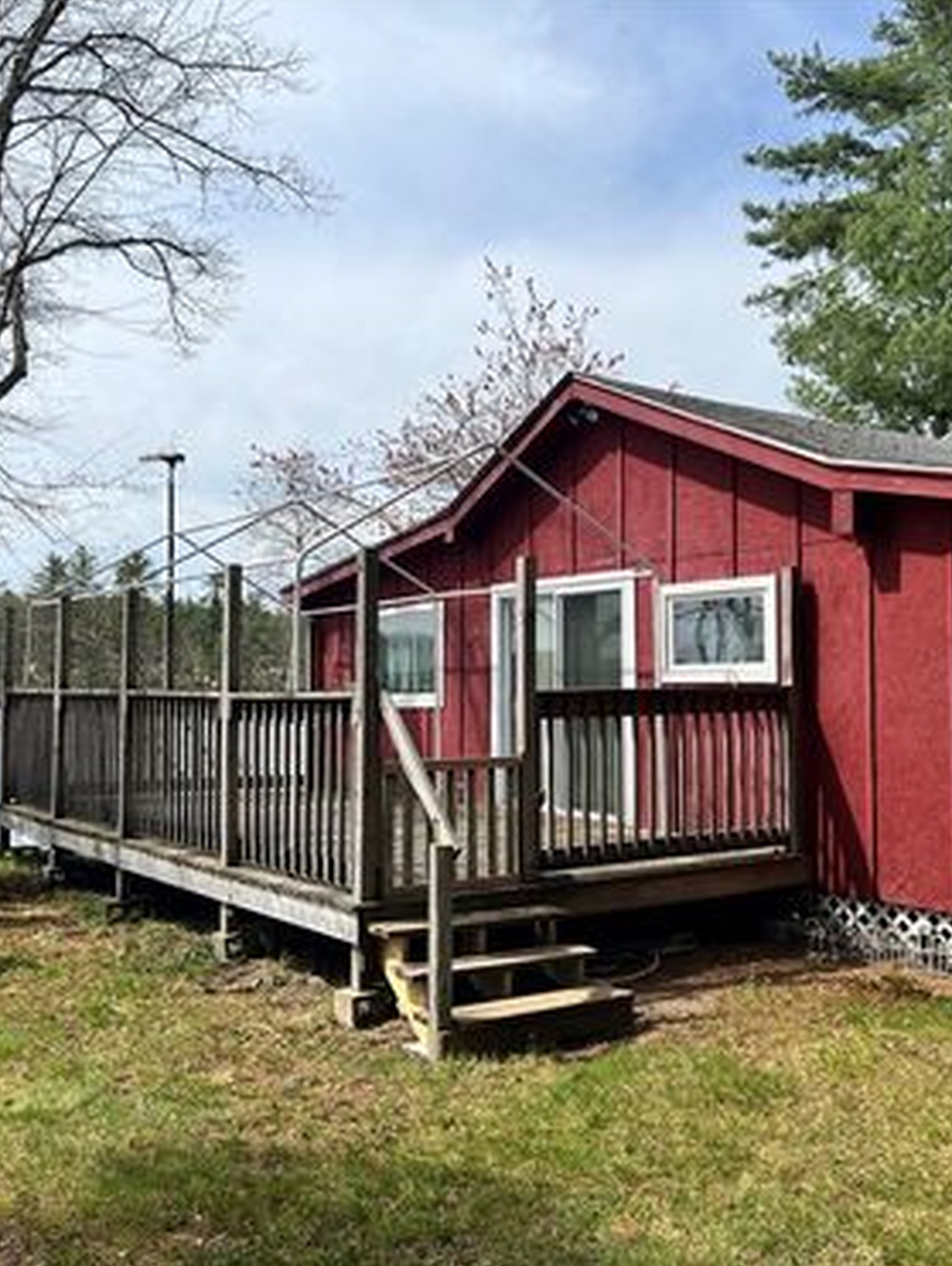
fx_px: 1281
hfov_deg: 40.7
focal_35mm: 35
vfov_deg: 52.6
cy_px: 633
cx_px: 427
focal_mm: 5.7
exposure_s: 1/4630
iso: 50
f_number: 1.5
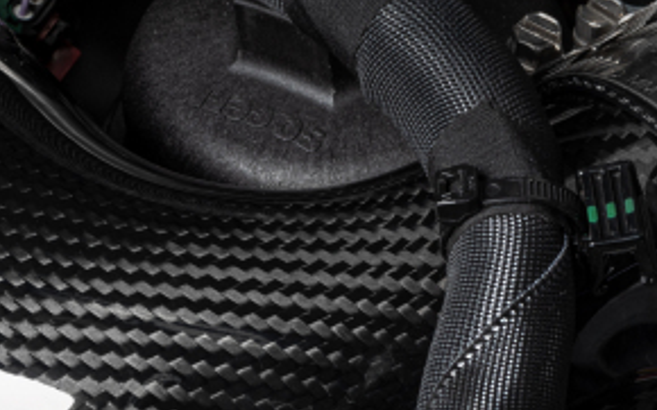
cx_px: 453
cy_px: 190
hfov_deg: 7.1
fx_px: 5280
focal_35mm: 295
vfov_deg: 4.4
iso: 250
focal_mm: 105
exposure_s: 1/125
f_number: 22
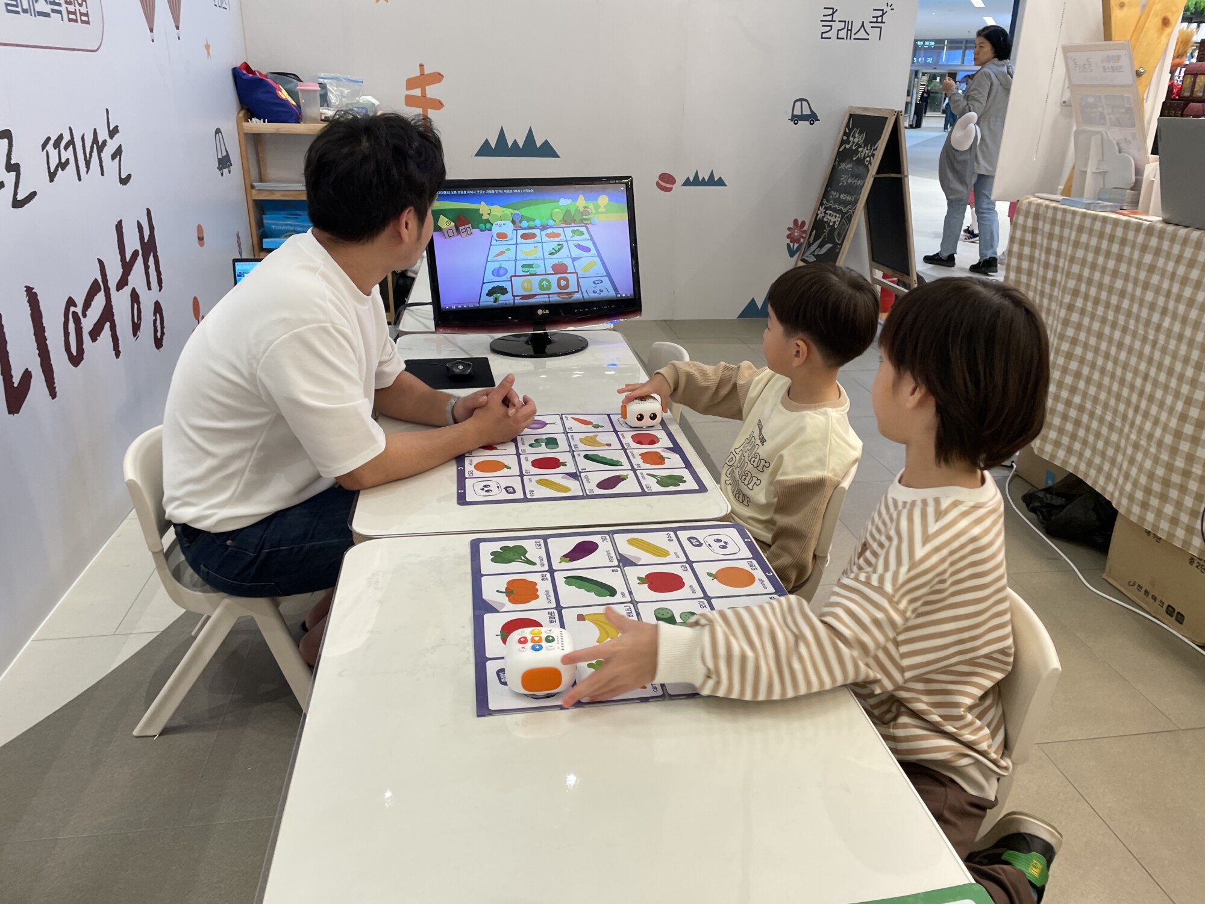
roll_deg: -1.2
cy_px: 452
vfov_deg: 53.1
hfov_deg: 67.3
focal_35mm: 26
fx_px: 905
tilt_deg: -20.4
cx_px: 602
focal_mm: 4.2
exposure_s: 1/61
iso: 64
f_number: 1.6
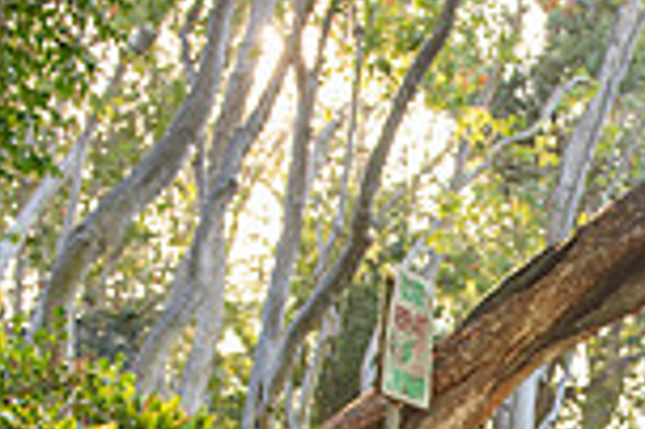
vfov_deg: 11.3
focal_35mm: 111
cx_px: 658
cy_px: 801
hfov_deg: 18.0
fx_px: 1987
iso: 320
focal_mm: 29
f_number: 3.5
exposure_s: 1/160
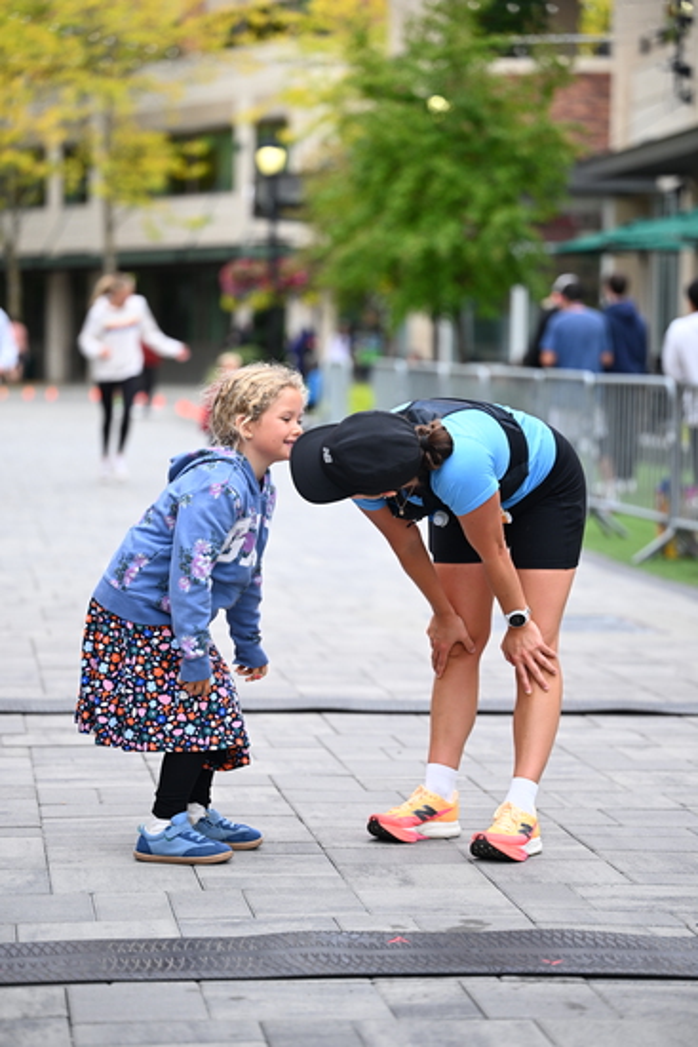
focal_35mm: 105
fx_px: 3052
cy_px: 524
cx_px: 349
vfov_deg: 19.5
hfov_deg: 13.0
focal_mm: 105
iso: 640
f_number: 2.8
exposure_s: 1/1600
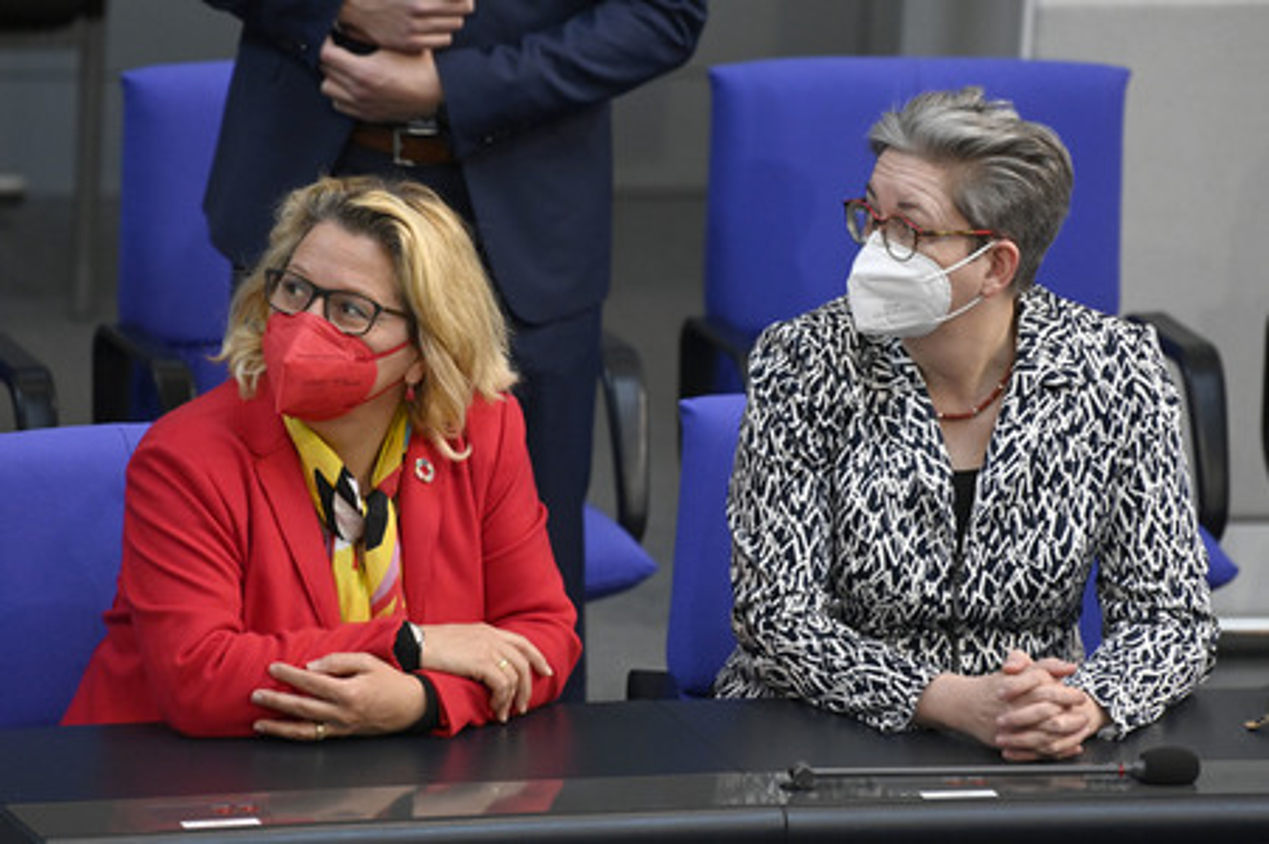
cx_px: 634
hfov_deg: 4.9
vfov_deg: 3.3
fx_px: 14794
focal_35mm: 420
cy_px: 422
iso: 8000
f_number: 5.6
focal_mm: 420
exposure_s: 1/320
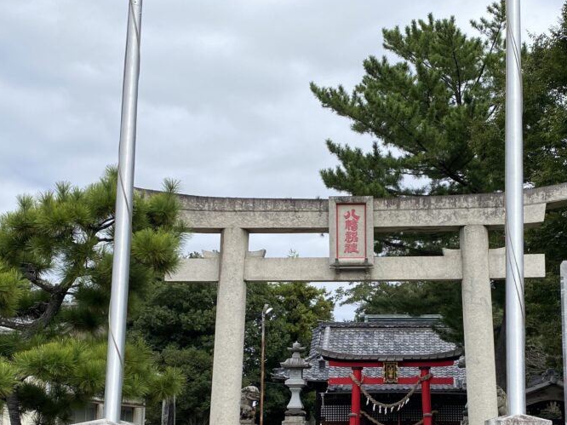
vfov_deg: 28.5
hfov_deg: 37.8
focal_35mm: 50
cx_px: 377
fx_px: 819
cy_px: 332
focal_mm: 4.25
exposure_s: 1/2890
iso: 32
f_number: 1.8
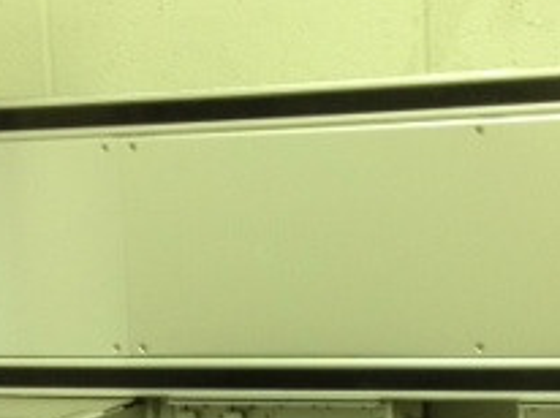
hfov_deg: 18.1
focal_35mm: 109
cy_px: 565
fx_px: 1761
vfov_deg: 13.0
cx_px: 266
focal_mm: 4.28
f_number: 2.4
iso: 100
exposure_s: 1/20
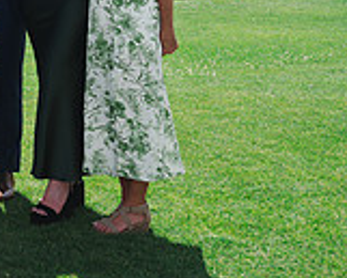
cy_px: -125
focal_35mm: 106
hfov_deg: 15.6
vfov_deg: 13.8
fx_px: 1089
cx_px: -269
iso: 125
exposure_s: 1/320
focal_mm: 31
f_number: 7.1
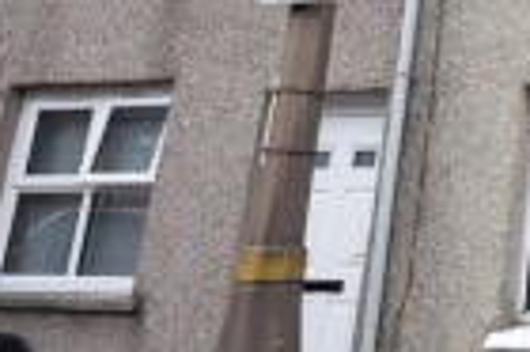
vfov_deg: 25.5
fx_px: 750
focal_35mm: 51
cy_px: 25
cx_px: 852
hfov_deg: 25.4
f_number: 8
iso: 200
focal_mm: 10
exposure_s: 1/250
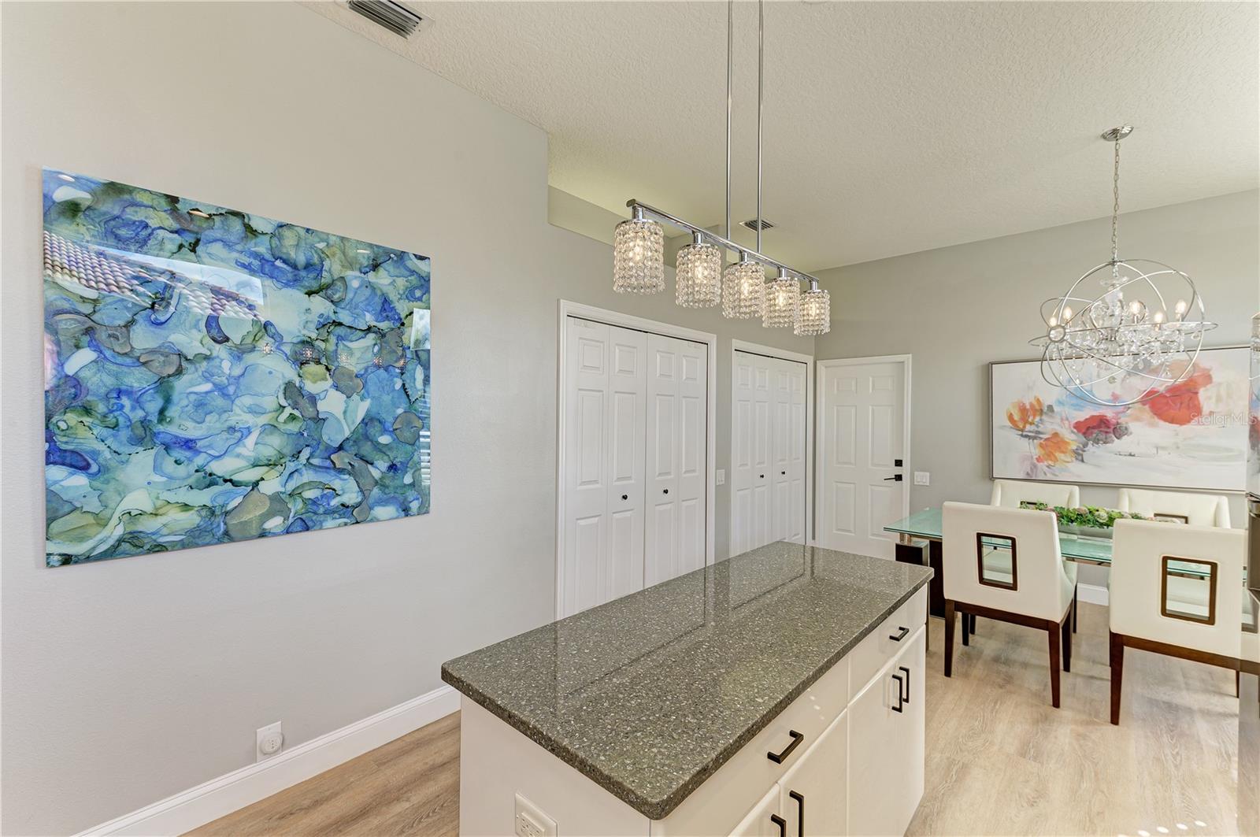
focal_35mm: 15
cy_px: 418
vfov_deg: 77.2
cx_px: 630
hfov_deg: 100.5
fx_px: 524
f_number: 9
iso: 200
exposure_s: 1/25
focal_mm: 15
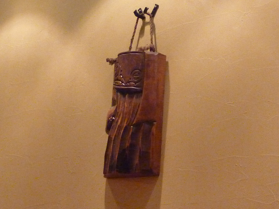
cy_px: 104
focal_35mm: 113
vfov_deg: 13.1
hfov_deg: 17.4
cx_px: 140
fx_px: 911
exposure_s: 1/40
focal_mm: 10.3
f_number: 4
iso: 800
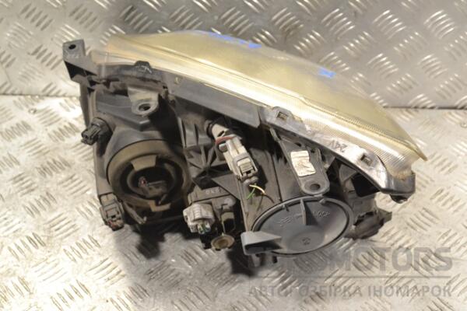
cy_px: 156
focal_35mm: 54
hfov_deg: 36.9
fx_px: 700
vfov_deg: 25.1
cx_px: 234
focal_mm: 36
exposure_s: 1/250
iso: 3200
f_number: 8
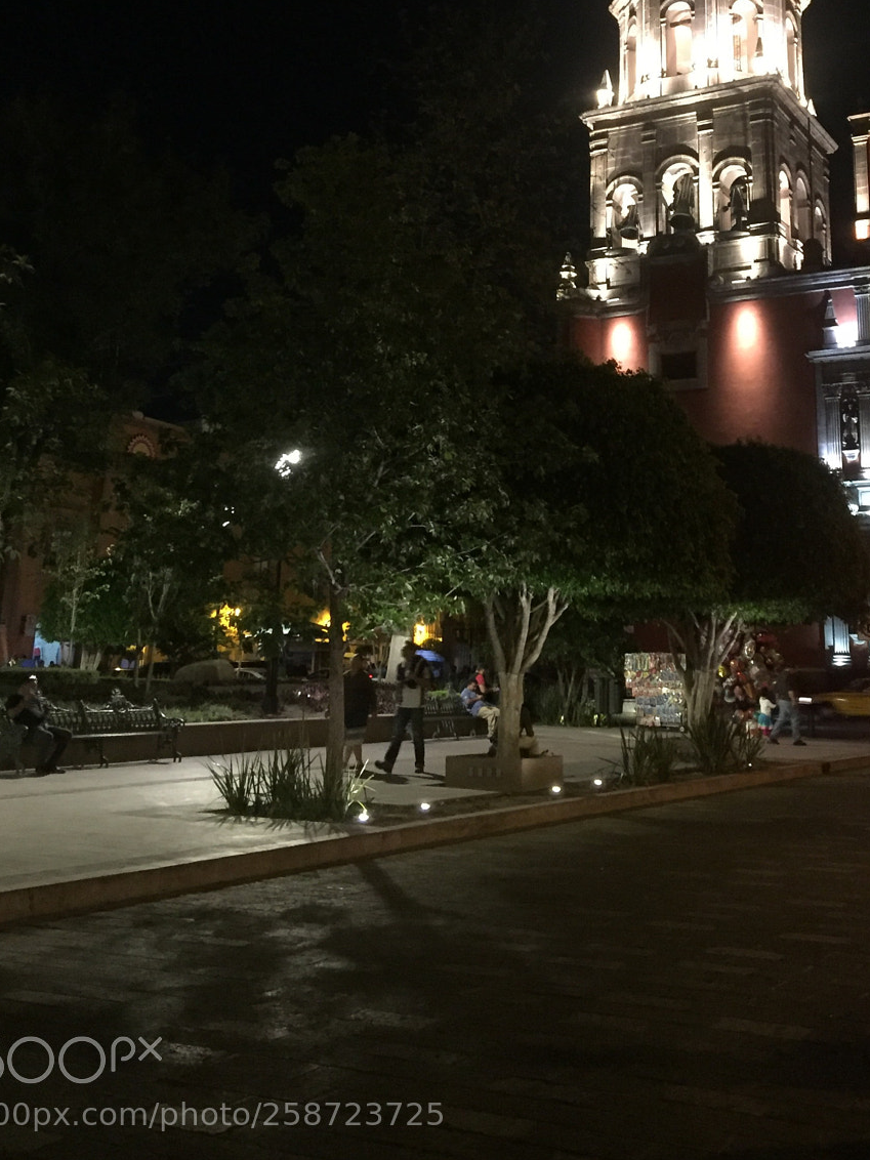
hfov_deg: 35.0
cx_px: 523
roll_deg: -0.6
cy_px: 375
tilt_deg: +16.0
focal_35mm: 41
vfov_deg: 45.0
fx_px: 1374
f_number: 2.2
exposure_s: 1/15
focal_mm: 4.15
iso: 640
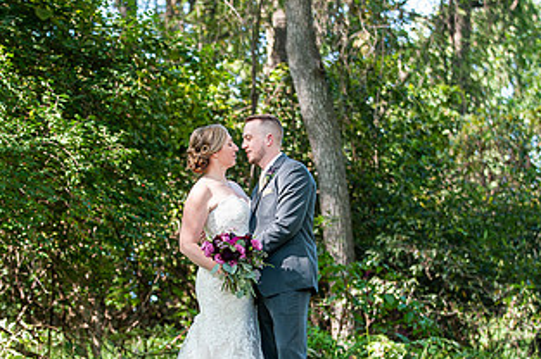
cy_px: 259
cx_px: 225
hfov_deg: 13.5
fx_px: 2282
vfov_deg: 9.0
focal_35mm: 152
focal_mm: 82
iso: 400
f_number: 2.8
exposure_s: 1/500
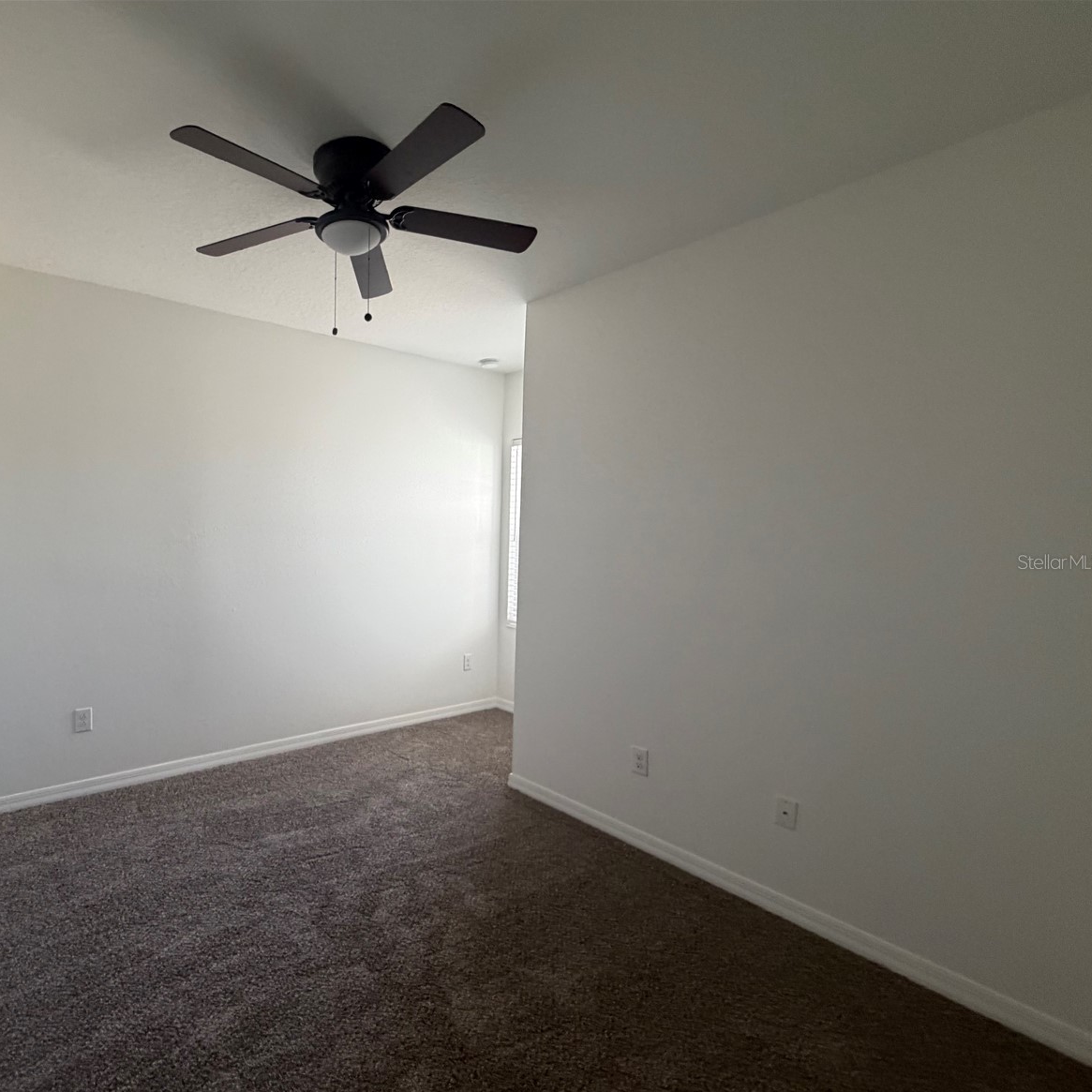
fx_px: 607
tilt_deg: -2.4
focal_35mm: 17
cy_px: 561
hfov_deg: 80.9
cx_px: 356
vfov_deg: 83.9
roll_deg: -1.3
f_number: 2.2
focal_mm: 2.22
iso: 250
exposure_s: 1/60
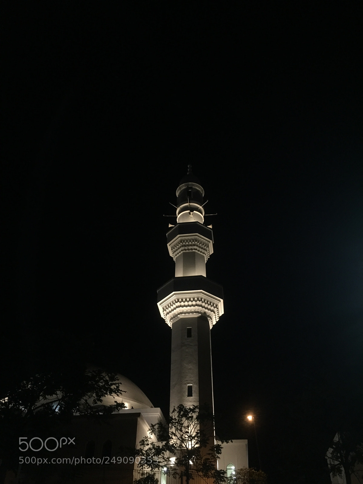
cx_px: 182
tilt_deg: +41.1
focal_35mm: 29
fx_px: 405
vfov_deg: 61.7
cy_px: 242
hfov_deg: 48.2
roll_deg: +1.7
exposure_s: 1/33
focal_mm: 4.15
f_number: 2.2
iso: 160
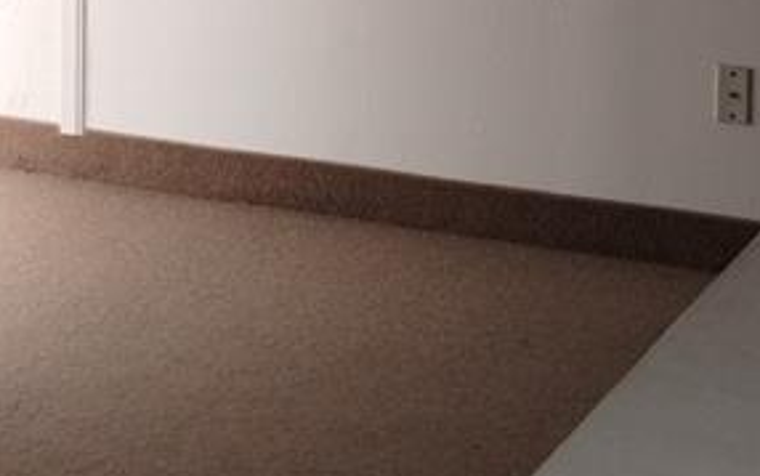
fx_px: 2196
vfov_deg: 11.7
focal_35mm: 106
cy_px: -271
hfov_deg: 19.5
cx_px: 566
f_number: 1.8
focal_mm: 4.27
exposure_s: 1/62.5
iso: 400
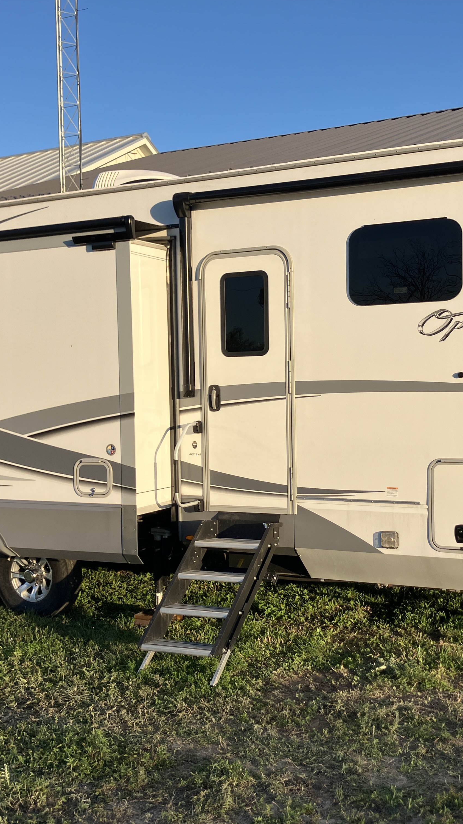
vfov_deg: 49.4
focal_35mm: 41
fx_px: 895
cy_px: 412
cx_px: 276
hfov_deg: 28.9
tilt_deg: +0.1
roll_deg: +1.0
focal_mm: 3.99
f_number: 1.8
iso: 32
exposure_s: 1/1312
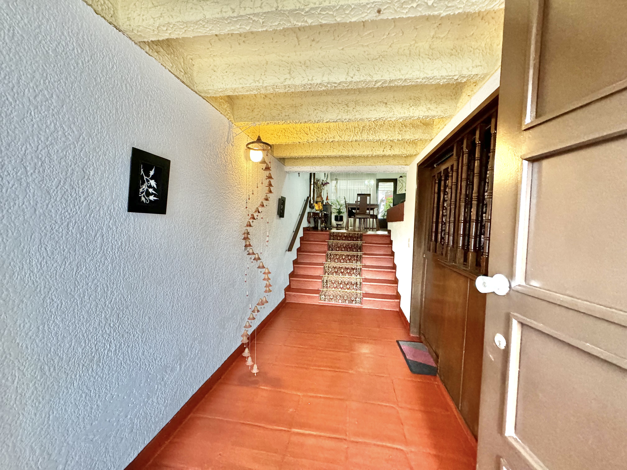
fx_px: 254
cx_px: 314
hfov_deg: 102.1
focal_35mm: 14
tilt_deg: -2.9
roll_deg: -1.7
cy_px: 235
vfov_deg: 85.7
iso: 400
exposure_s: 1/60
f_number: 2.2
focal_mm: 2.22
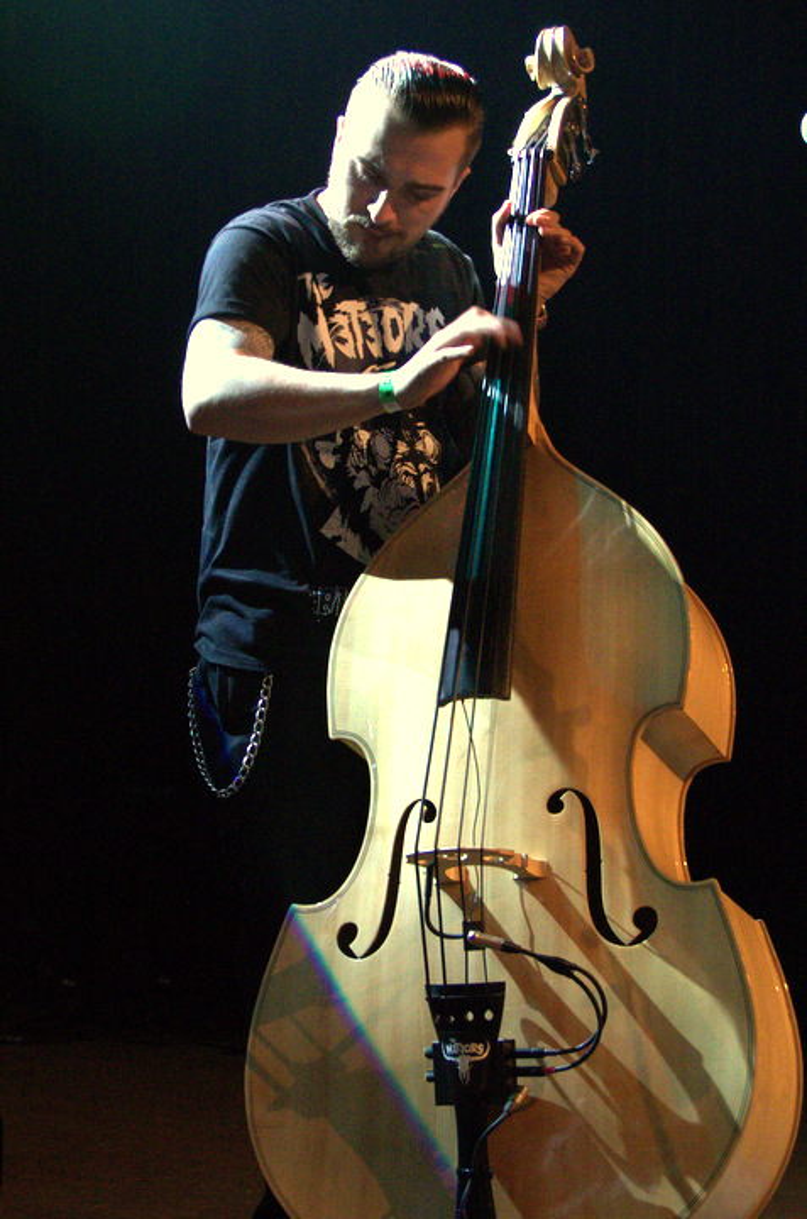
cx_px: 404
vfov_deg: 49.6
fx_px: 1317
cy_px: 610
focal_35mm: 39
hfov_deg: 34.1
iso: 3200
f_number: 2.8
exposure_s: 1/80
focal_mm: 26
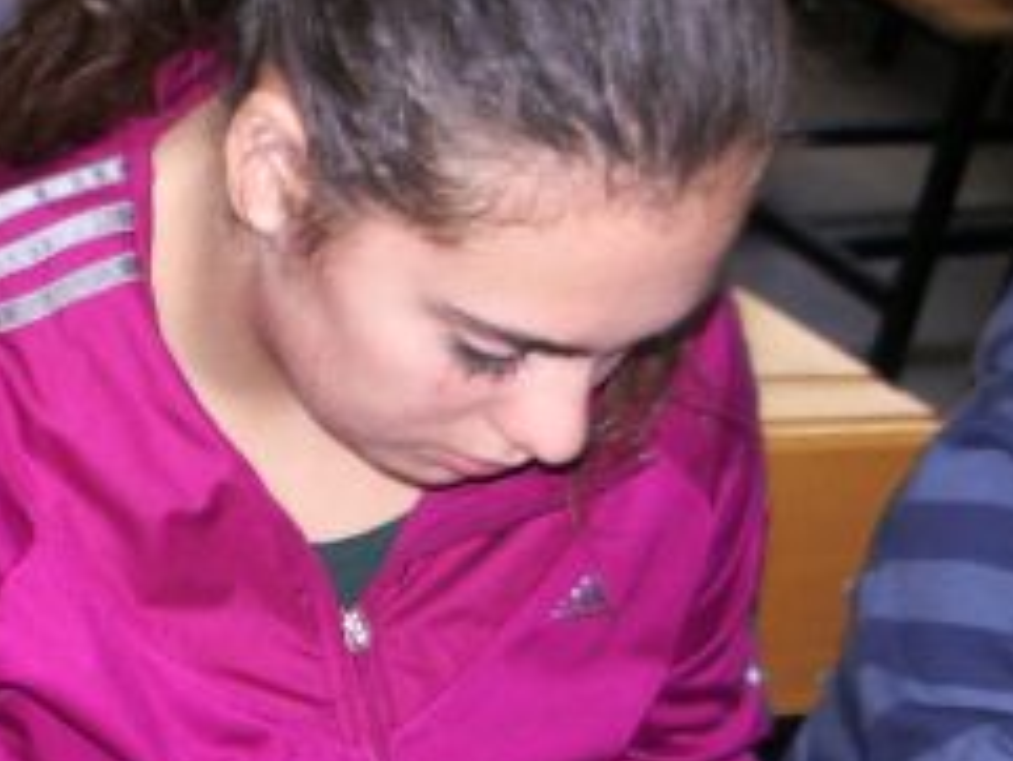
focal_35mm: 116
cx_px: 168
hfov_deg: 16.8
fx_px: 3396
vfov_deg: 12.7
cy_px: 639
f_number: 2.6
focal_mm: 5.8
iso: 100
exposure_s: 1/40
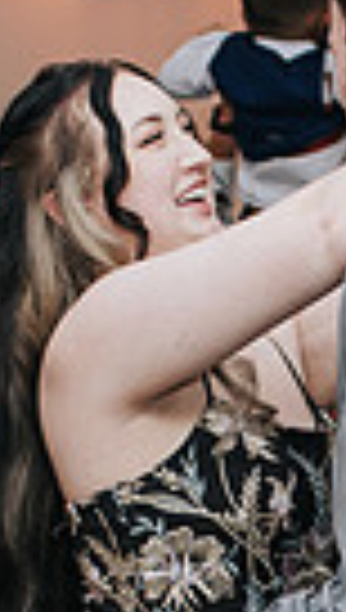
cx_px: 353
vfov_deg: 11.5
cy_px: 696
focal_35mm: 184
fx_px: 2986
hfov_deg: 6.6
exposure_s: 1/200
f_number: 3.2
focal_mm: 35
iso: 800
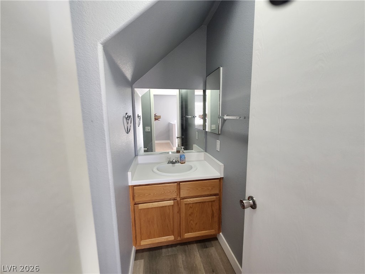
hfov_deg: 106.2
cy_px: 137
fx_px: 137
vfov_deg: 89.9
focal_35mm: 13
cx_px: 182
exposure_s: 1/60
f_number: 2.2
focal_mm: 2.2
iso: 320
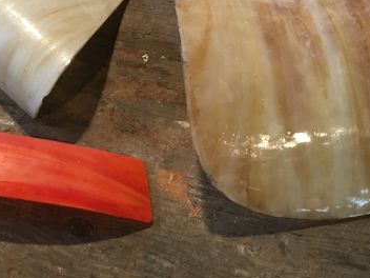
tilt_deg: -44.8
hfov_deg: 28.1
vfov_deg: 21.4
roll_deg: -0.1
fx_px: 705
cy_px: -6
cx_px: 24
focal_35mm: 66
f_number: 2.2
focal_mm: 4.15
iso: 80
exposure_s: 1/30
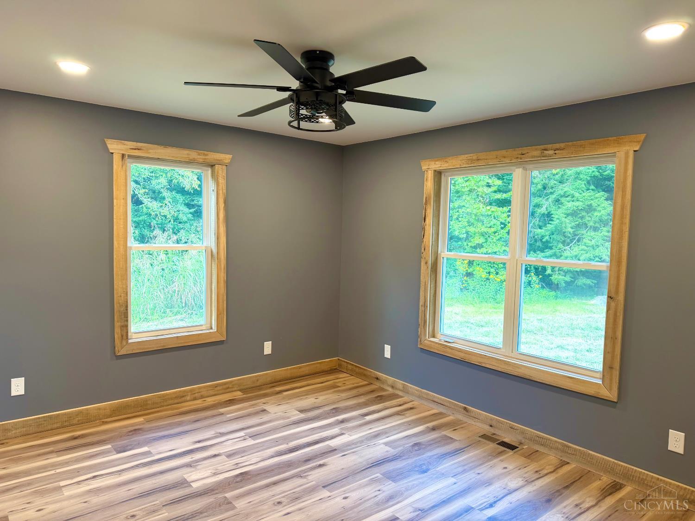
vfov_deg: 56.8
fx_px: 482
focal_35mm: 24
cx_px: 348
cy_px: 260
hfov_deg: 71.6
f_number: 1.78
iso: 125
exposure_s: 1/60
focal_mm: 6.76
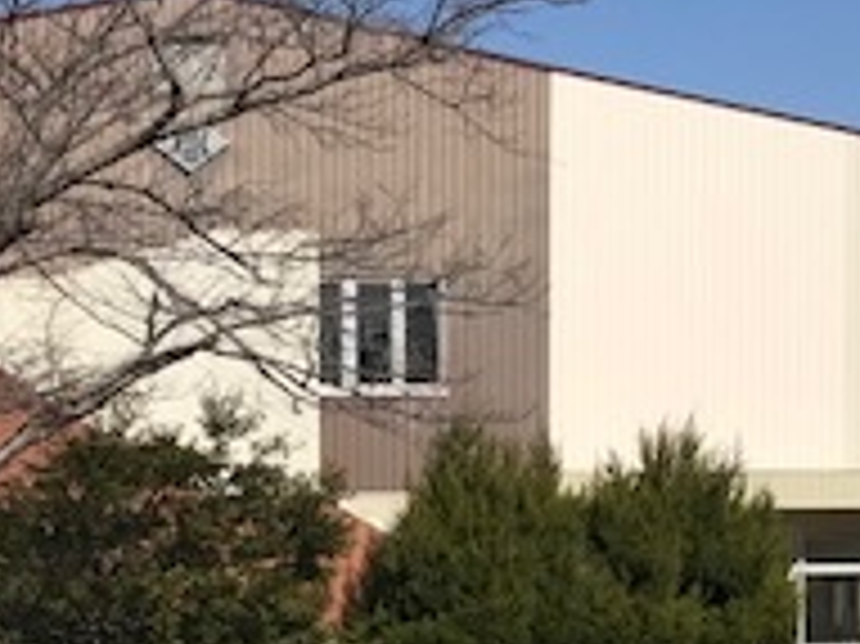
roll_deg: -0.1
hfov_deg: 20.8
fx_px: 2334
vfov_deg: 15.5
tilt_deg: -1.9
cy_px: 590
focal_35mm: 94
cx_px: 315
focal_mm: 3.99
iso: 20
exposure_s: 1/3690
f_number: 1.8
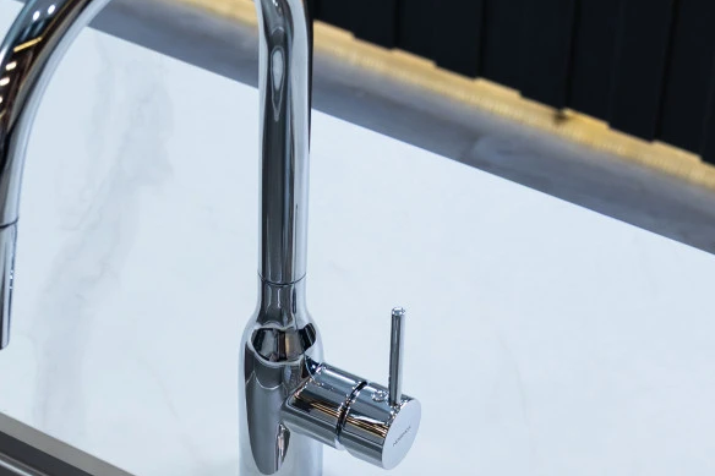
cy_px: 634
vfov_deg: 12.9
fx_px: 2025
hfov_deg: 19.8
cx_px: 147
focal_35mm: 102
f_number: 4
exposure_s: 1/125
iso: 250
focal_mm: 31
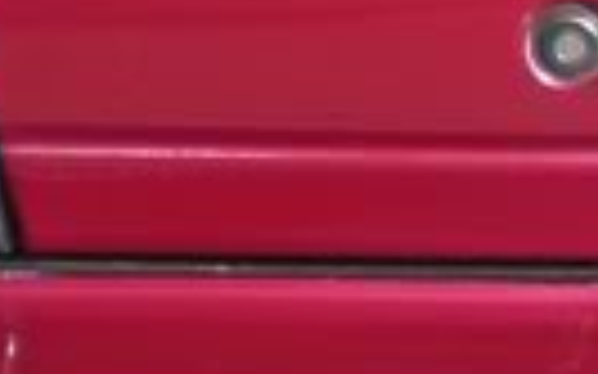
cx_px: 940
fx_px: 5050
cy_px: 360
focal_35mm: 310
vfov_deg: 4.2
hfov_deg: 6.7
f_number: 3.1
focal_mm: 6.3
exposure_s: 1/320
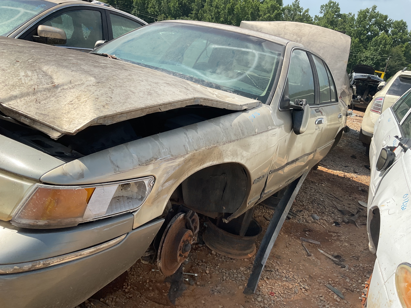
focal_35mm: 29
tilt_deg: -19.8
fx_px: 344
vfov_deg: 48.2
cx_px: 206
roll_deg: -4.0
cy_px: 154
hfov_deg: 61.7
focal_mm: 3
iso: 16
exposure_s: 1/1377
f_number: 1.8
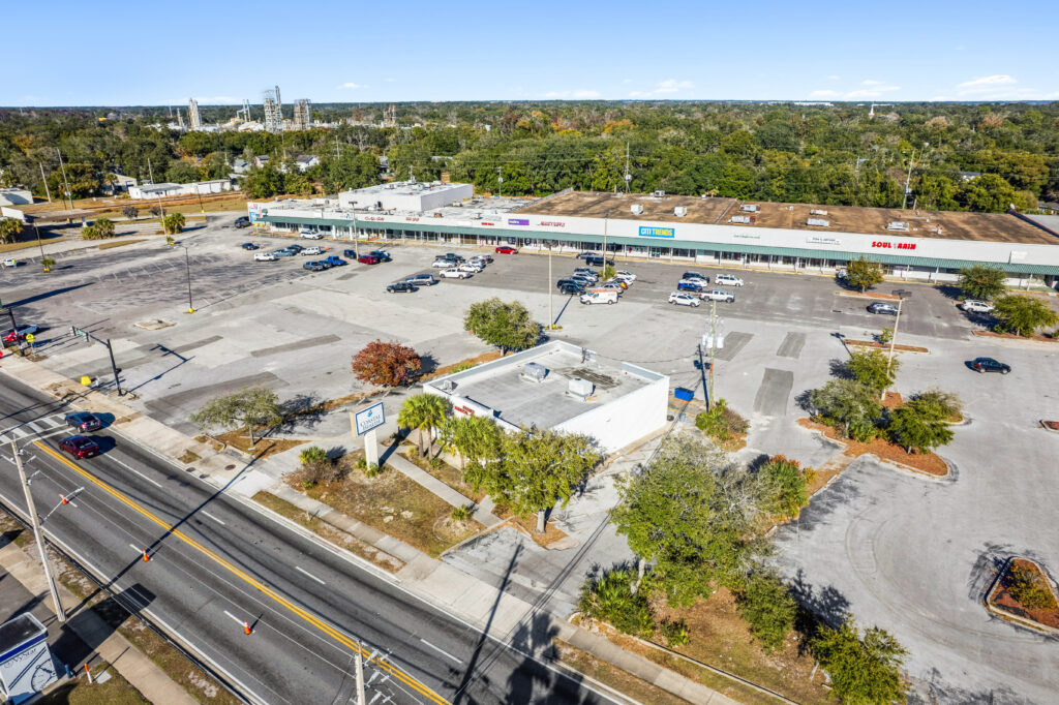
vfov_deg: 57.2
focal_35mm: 22
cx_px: 530
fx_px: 647
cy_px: 352
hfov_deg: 78.6
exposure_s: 1/640
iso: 100
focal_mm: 8.4
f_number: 2.8
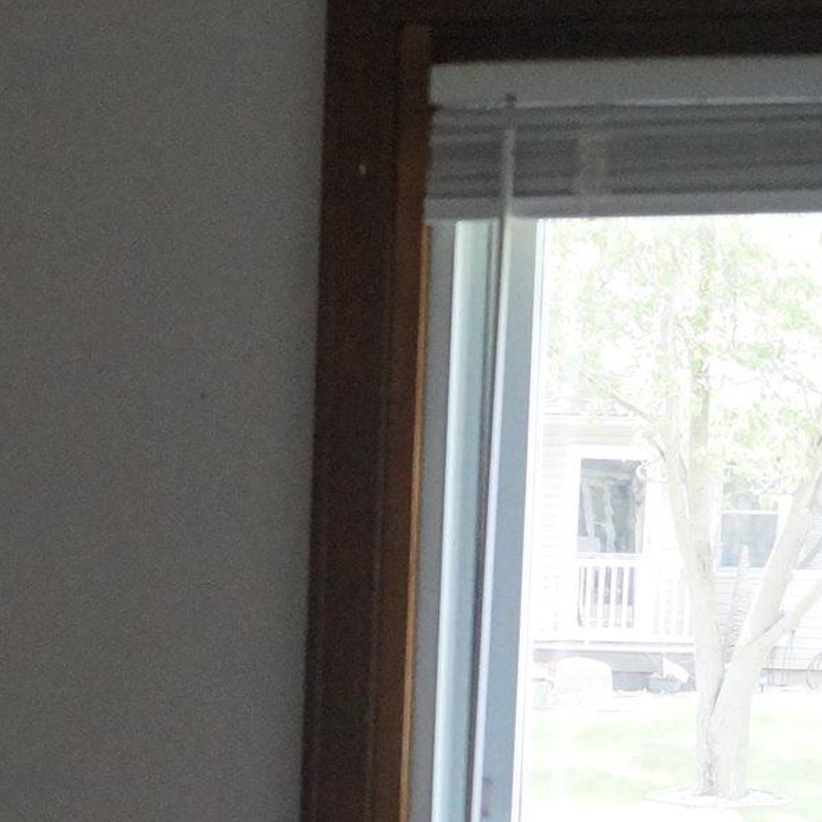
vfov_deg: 12.7
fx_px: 3546
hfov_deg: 12.8
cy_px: 1113
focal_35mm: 132
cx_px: -202
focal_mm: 20
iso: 1600
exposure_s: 1/160
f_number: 4
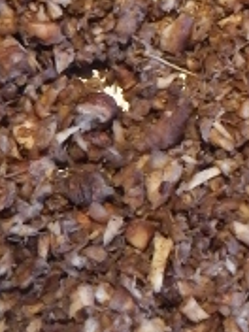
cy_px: -113
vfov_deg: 12.7
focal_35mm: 150
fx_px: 1439
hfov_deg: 9.3
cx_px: 477
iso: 400
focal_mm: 5.9
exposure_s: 1/15
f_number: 3.9
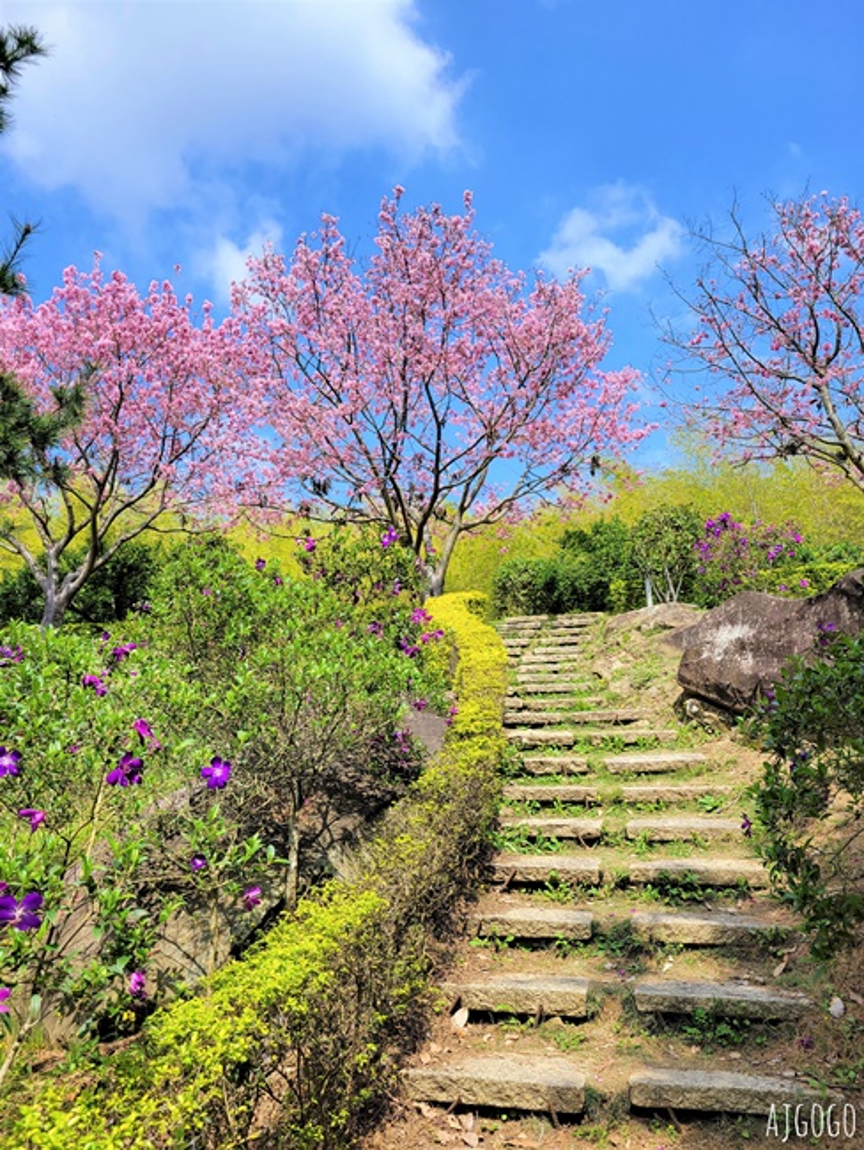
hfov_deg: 53.1
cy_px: 575
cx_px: 432
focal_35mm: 26
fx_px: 865
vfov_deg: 67.3
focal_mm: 5.4
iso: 40
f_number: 1.8
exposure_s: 1/1709
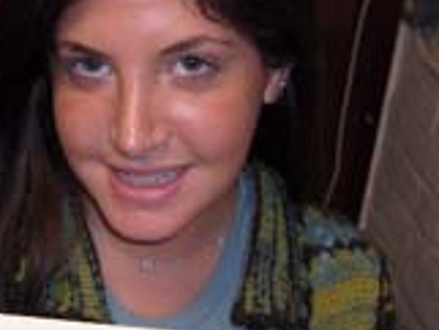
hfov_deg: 22.9
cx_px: 131
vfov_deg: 17.4
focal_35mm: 85
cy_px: 160
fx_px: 1079
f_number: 2.8
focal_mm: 8
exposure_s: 1/60
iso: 100
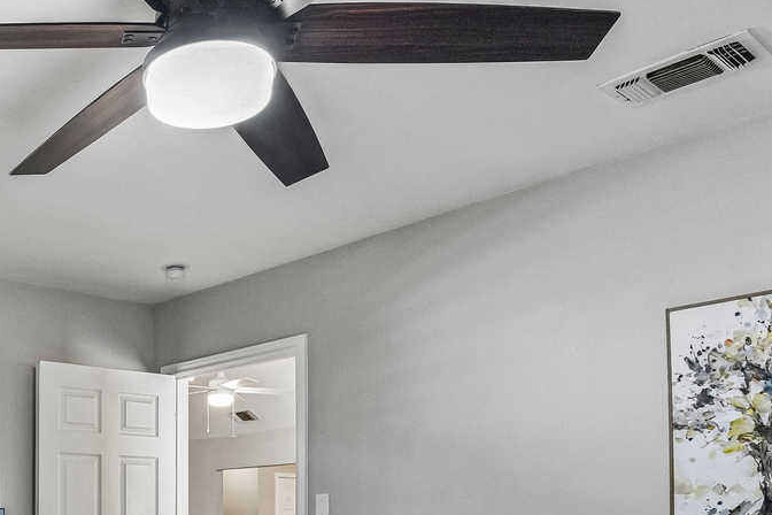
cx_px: 29
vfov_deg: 29.8
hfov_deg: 42.1
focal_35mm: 41
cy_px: 545
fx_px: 879
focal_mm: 17
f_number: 8
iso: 2000
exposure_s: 1/15
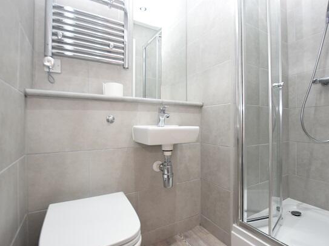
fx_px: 162
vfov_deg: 74.7
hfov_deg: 90.8
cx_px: 179
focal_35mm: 17
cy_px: 126
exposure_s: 1/80
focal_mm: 10
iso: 800
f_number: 4.5
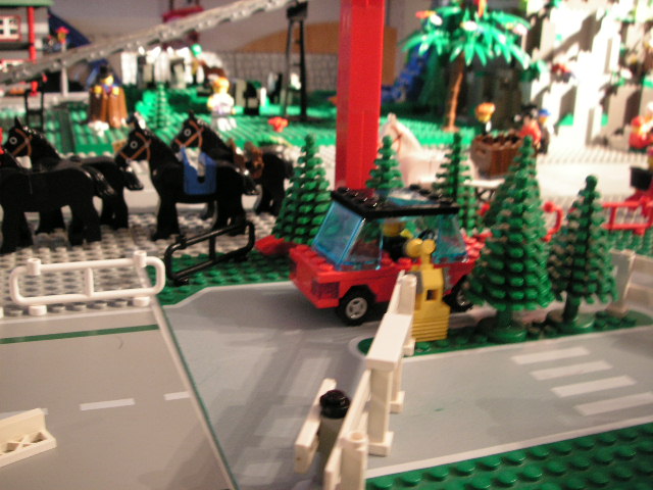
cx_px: 326
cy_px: 245
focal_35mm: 38
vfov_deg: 37.7
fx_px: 717
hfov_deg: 49.0
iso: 100
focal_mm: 6.3
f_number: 3.3
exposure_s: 1/15
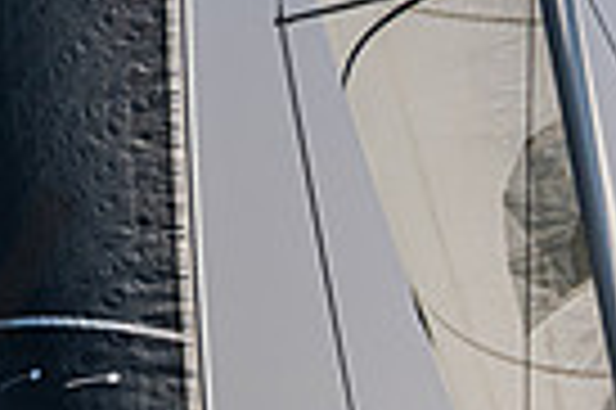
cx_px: 635
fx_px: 31156
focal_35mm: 1823
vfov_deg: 0.8
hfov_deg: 1.1
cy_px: 705
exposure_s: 1/3200
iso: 400
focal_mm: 320
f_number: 8
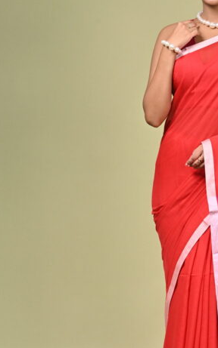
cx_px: 207
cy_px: 212
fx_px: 1607
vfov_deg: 12.4
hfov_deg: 7.7
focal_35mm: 169
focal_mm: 85
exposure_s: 1/160
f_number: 8
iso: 400
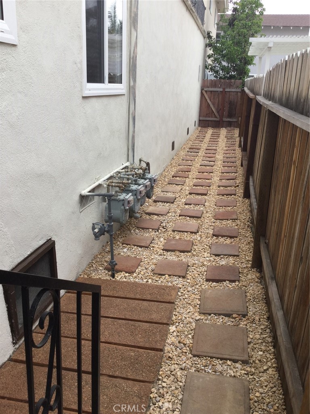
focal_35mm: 31
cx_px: 155
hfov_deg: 45.4
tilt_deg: -20.2
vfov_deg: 58.4
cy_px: 207
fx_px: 370
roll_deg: -2.0
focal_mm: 3.3
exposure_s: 1/322
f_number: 2.4
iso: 25
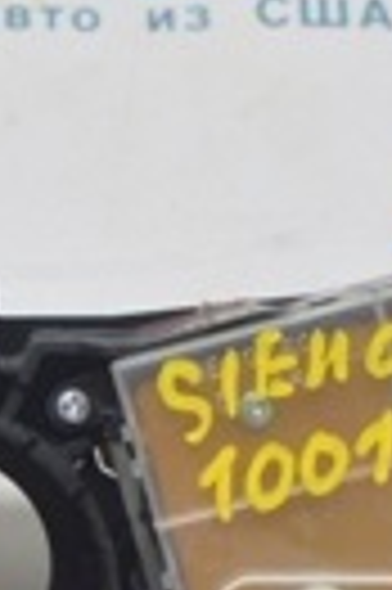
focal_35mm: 205
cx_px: -117
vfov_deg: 10.0
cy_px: 218
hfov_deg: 6.6
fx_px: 3357
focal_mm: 28
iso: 400
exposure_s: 1/20
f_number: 5.6
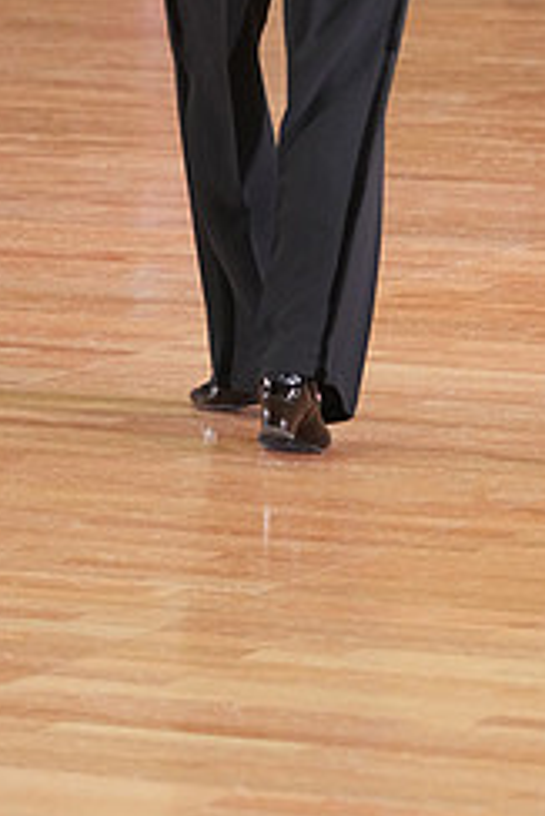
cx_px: -48
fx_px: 6621
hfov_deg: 4.7
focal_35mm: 292
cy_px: -134
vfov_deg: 7.0
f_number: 4.5
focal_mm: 123
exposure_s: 1/200
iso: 2500
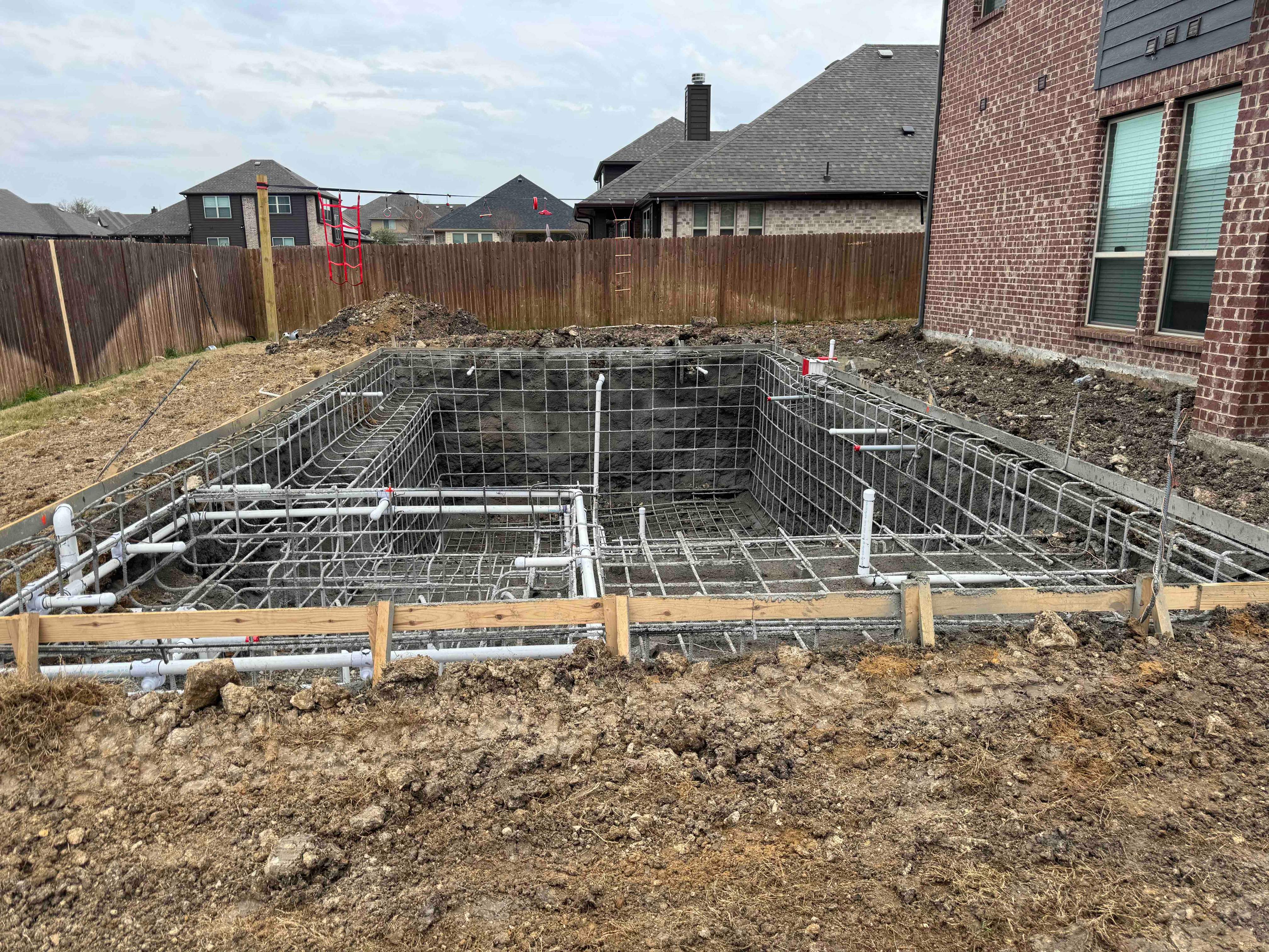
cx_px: 634
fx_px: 880
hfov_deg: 71.6
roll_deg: +0.4
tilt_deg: -13.4
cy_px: 476
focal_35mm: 24
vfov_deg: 56.8
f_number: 1.78
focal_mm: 6.86
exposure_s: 1/645
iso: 80
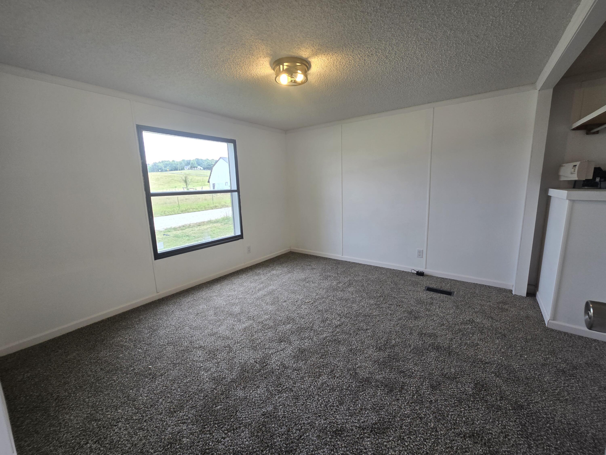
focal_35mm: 13
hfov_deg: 106.2
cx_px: 303
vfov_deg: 89.9
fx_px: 228
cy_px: 228
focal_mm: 2.2
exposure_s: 1/60
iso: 50
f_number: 2.2
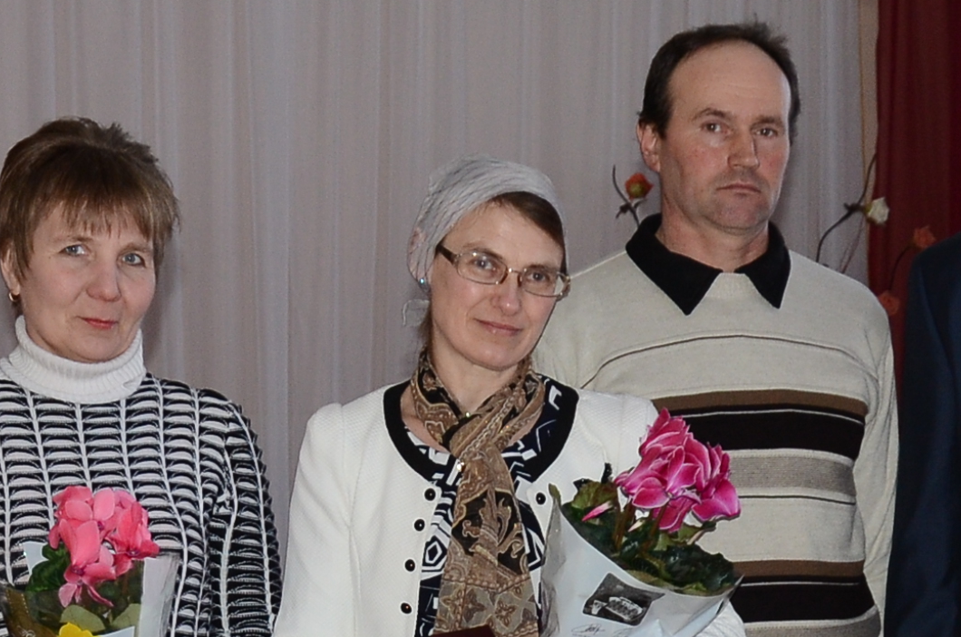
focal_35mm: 131
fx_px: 3483
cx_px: 417
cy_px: 821
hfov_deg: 15.7
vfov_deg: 10.2
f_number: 5.6
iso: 640
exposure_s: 1/80
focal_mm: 25
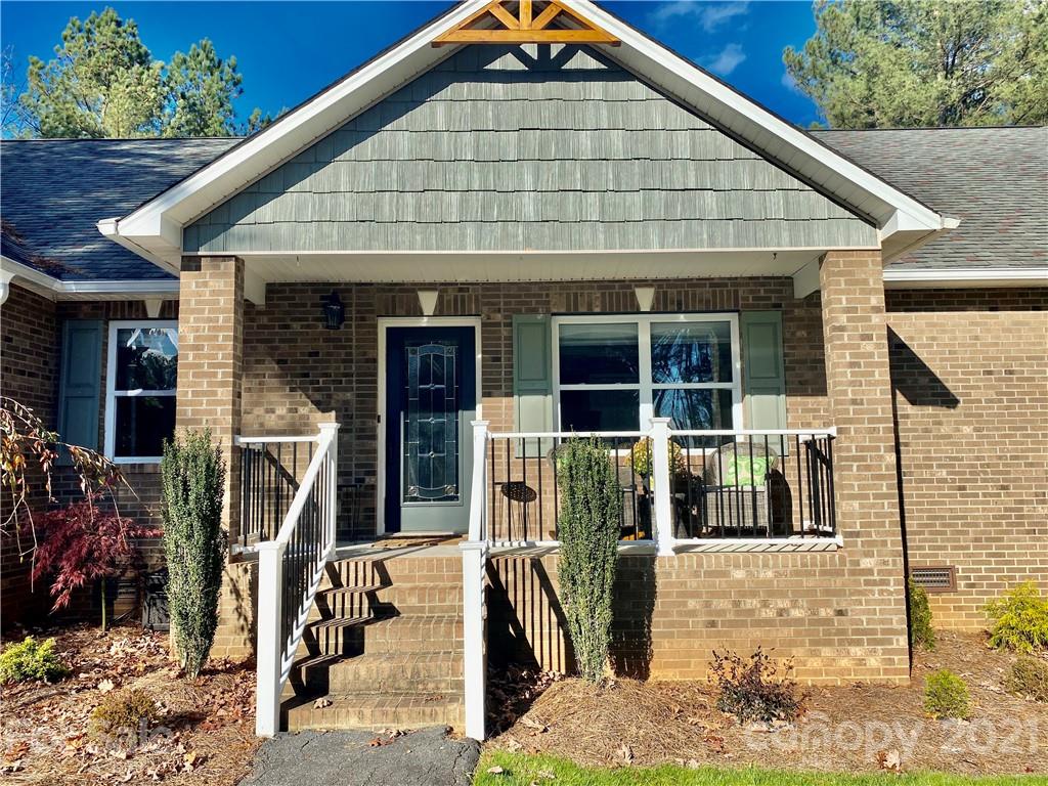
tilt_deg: +6.7
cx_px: 524
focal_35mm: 26
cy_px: 393
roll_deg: +0.7
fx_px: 787
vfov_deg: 53.1
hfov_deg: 67.3
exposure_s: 1/2967
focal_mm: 4.25
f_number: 1.8
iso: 32
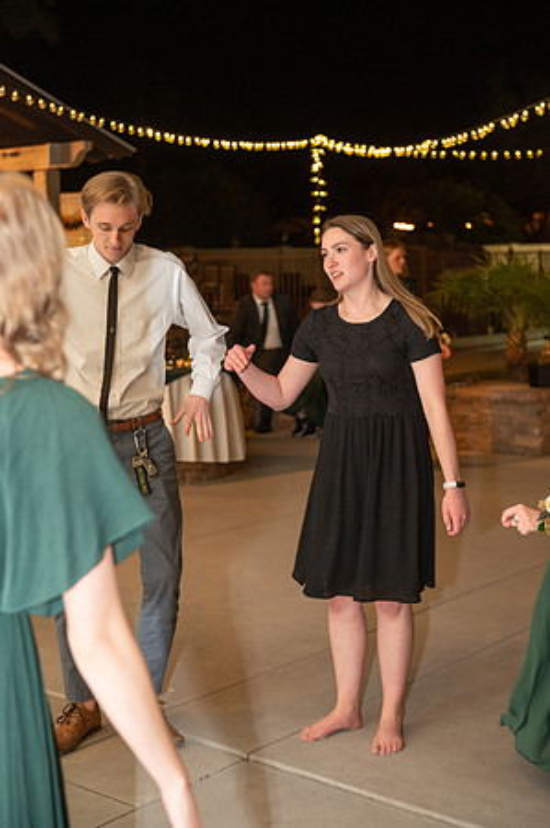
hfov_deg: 24.1
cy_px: 414
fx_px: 1286
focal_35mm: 56
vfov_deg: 35.7
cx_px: 275
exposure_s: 1/100
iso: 3200
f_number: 3.5
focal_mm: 56
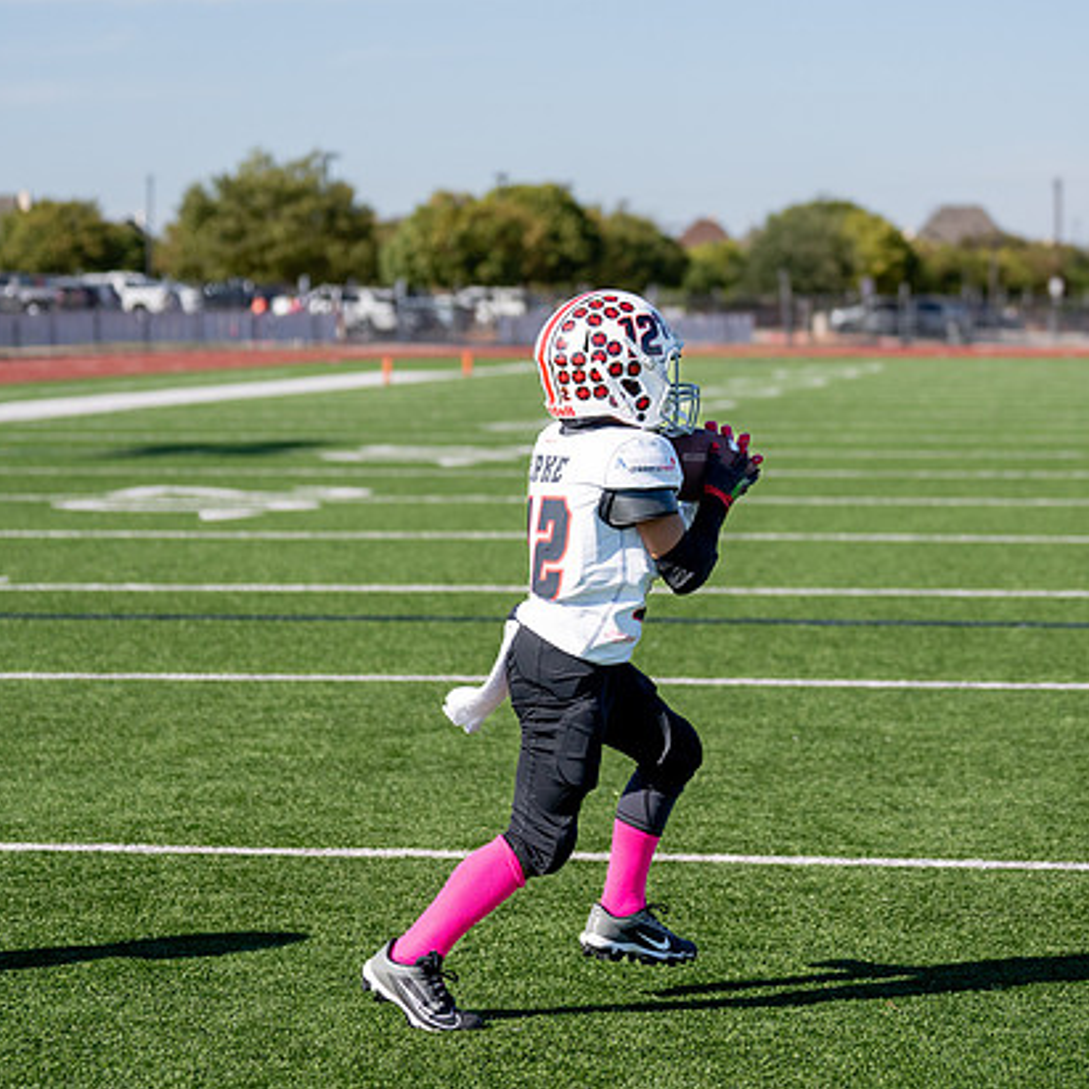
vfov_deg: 15.8
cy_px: 437
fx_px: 3915
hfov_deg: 15.8
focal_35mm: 110
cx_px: 675
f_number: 2.8
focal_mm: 70
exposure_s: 1/6400
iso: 320
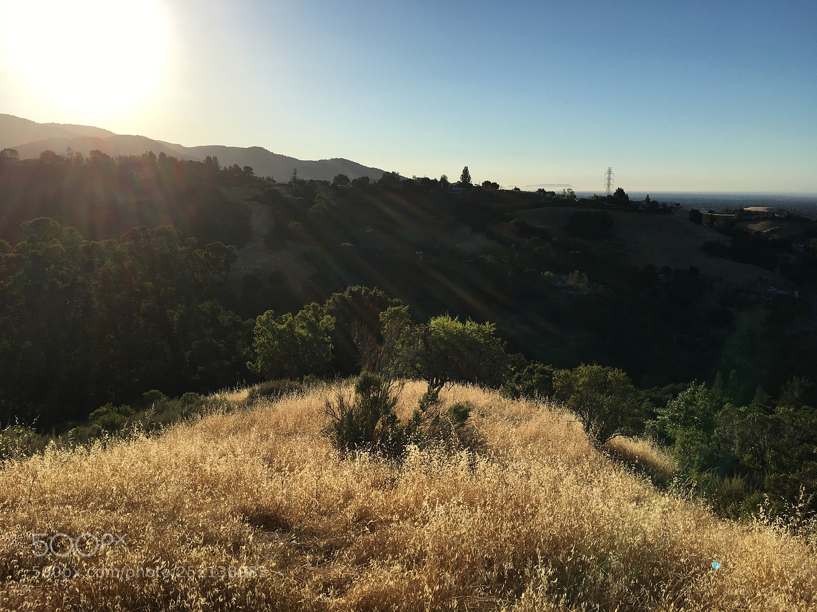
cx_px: 408
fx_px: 684
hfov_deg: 61.7
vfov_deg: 48.2
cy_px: 306
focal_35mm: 29
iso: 25
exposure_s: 1/2404
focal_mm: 4.15
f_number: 2.2
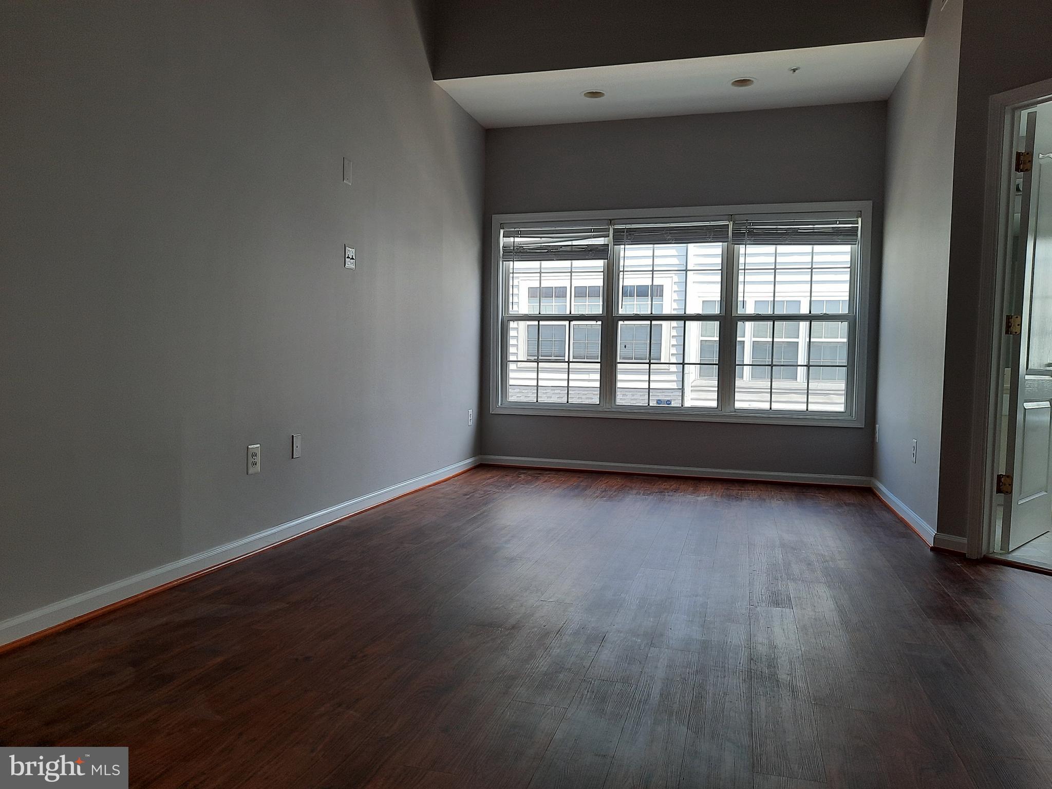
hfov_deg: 69.4
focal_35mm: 25
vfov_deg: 54.9
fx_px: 760
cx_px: 526
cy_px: 394
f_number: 2
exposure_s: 1/120
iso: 40
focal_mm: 4.6
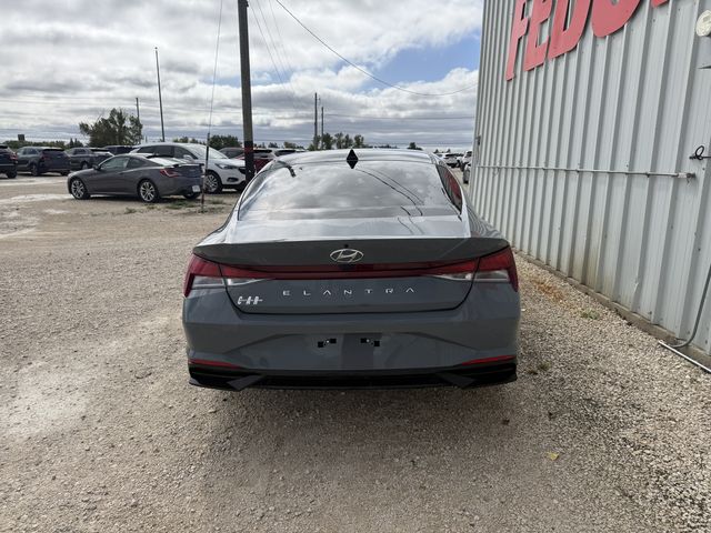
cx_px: 356
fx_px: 493
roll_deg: -1.3
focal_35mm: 24
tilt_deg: -10.7
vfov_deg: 56.8
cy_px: 266
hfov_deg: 71.6
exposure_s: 1/8130
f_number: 1.78
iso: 80
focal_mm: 6.76
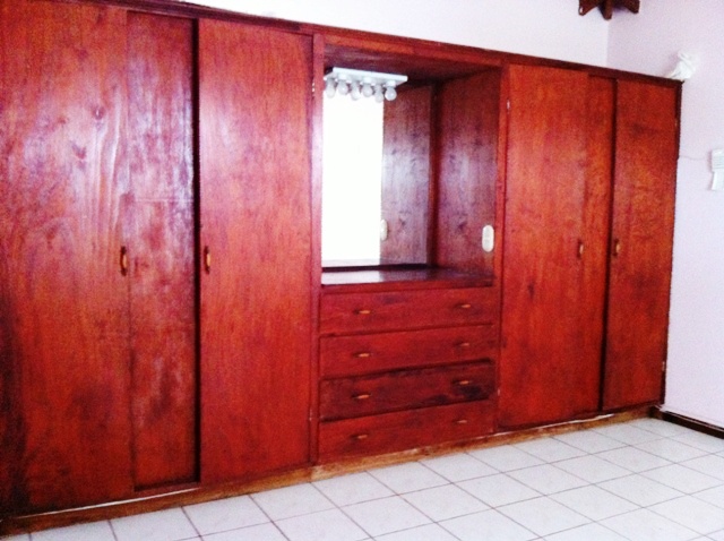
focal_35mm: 35
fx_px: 731
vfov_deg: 40.6
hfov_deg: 52.7
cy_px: 270
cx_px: 362
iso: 640
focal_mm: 3.85
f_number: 2.8
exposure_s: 1/15
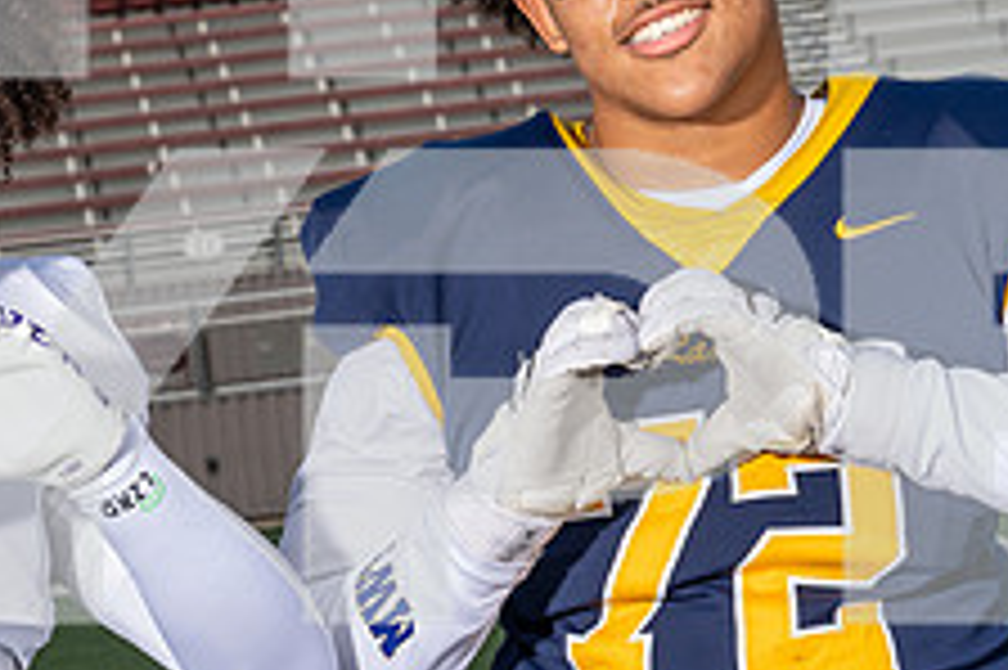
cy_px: 389
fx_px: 4057
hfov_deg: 14.1
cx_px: 216
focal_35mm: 145
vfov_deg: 9.4
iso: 100
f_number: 8
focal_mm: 56
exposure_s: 1/250
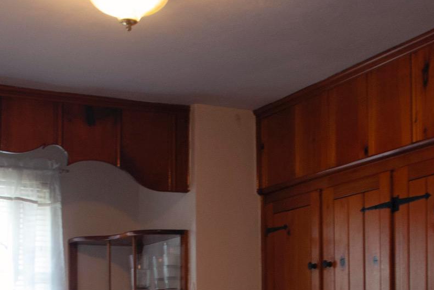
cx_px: 246
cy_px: 376
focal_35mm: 78
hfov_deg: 25.9
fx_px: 941
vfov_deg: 16.6
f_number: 4
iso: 250
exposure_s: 1/15
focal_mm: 20
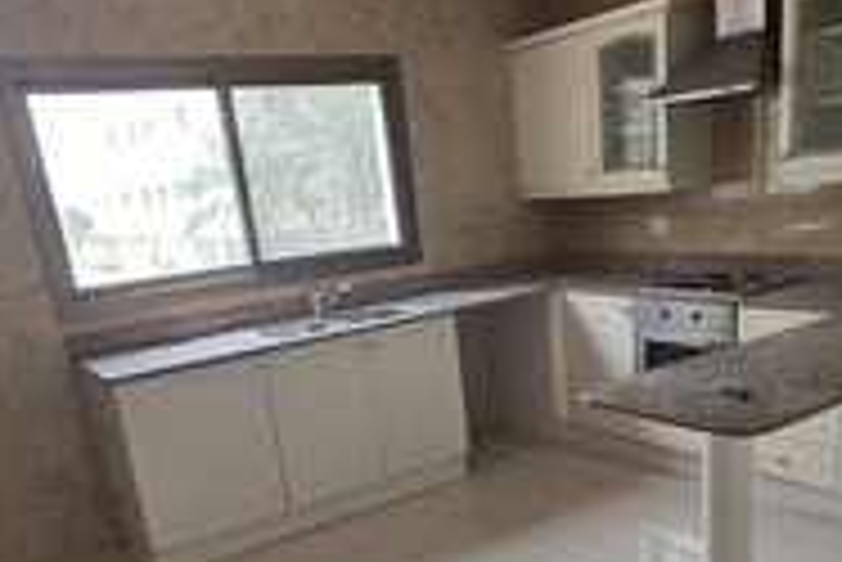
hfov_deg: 57.0
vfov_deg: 38.3
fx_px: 772
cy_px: 461
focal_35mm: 33
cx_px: 480
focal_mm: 2.2
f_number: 1.9
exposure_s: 1/100
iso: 80
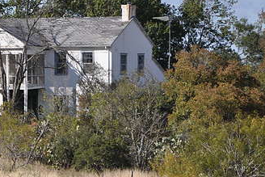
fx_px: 2046
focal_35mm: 278
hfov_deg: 7.4
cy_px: 100
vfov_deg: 5.0
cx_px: 42
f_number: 8
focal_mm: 105
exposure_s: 1/250
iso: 200
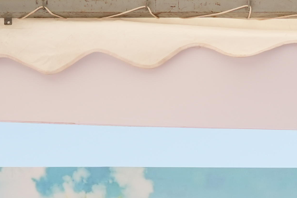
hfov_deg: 9.8
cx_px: 547
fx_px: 1633
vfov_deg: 6.5
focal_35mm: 198
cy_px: 514
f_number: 5.6
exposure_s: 1/1250
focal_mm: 35
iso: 500
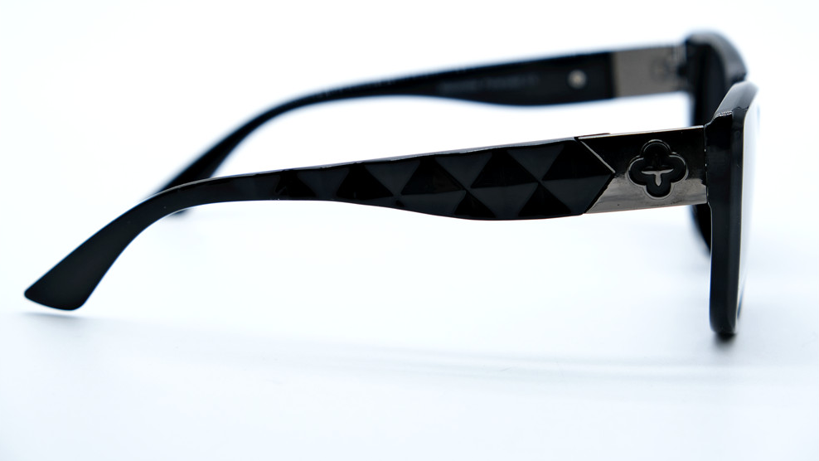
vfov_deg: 13.7
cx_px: 409
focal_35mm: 88
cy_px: 196
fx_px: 1911
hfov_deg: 24.2
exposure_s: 1/300
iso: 320
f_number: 5.6
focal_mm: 55
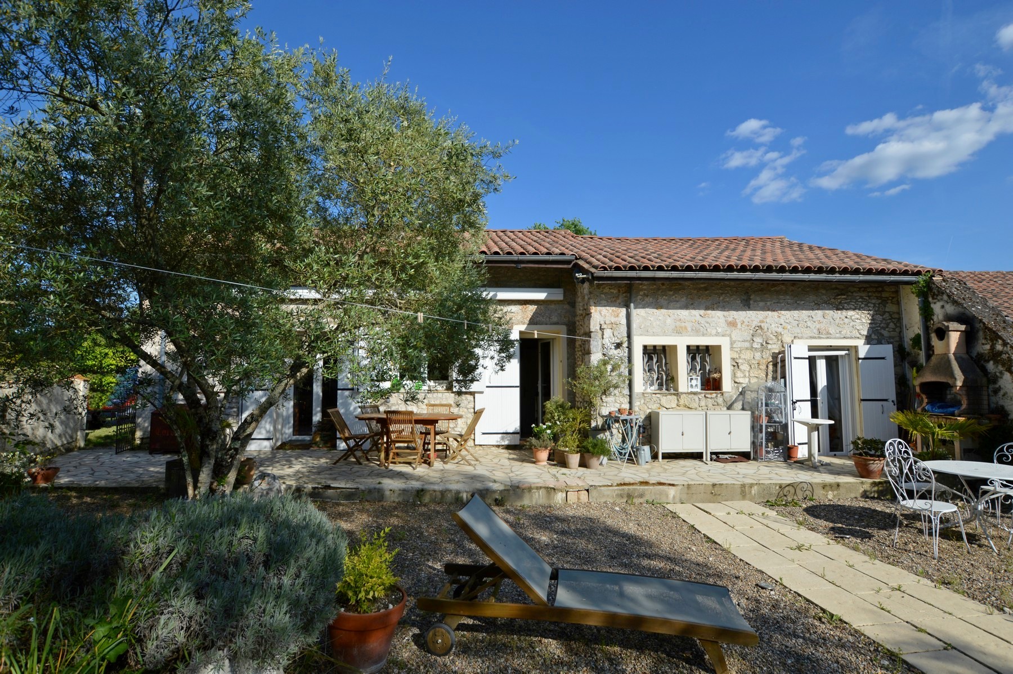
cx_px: 506
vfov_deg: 69.6
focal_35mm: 17
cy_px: 337
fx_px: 485
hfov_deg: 92.5
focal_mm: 11.5
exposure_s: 1/250
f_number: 8
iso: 100
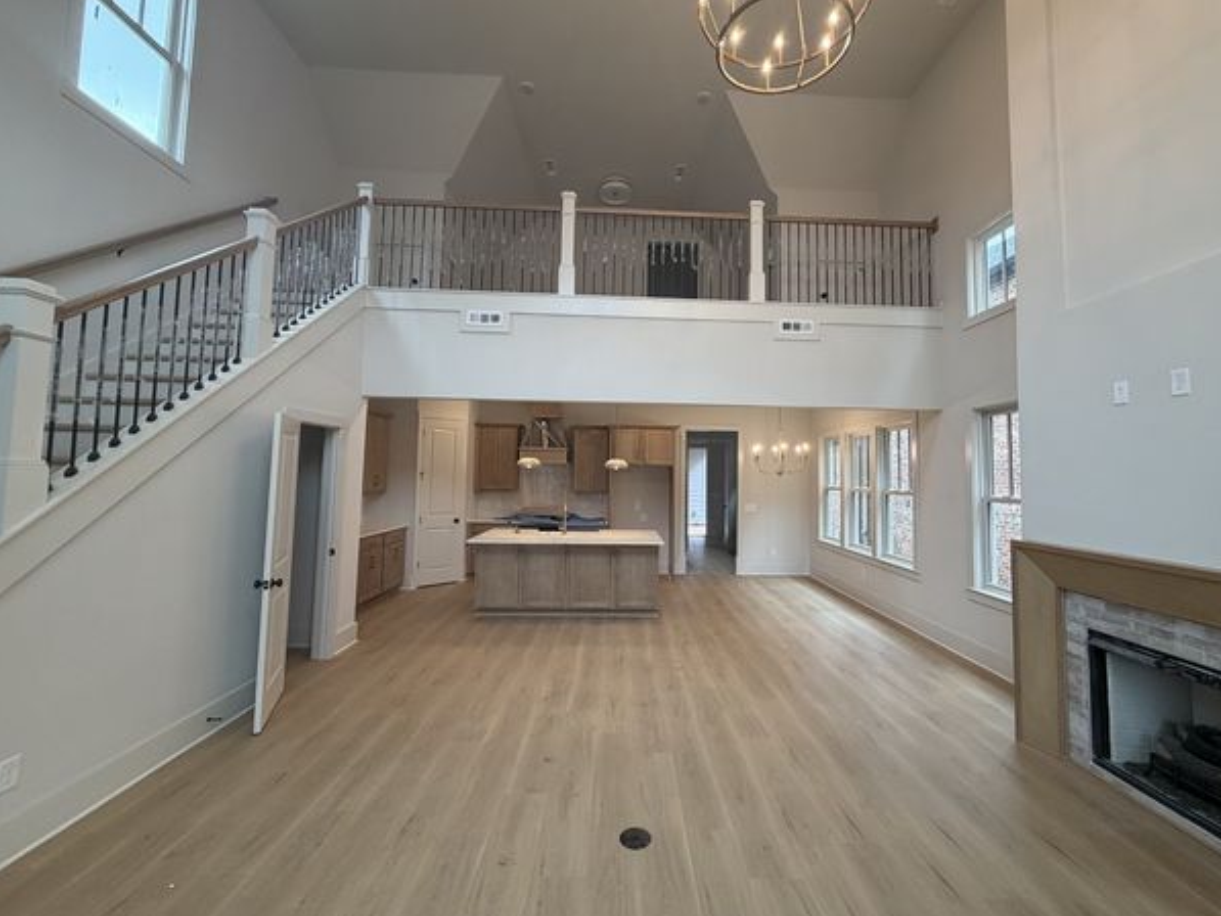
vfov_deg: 81.7
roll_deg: -0.9
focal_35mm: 15
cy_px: 440
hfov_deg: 98.0
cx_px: 648
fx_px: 529
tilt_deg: +4.1
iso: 160
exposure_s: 1/120
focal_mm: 2.22
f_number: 2.2
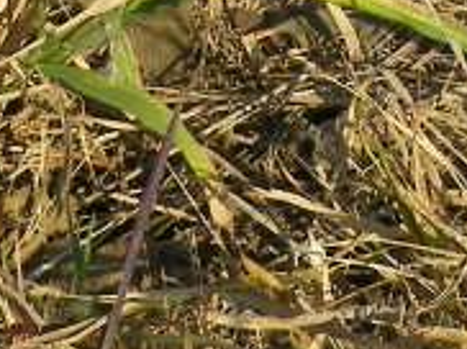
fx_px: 9337
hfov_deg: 2.8
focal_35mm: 693
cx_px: 1378
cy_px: -644
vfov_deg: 2.1
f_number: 5
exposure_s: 1/320
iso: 64
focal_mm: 18.8
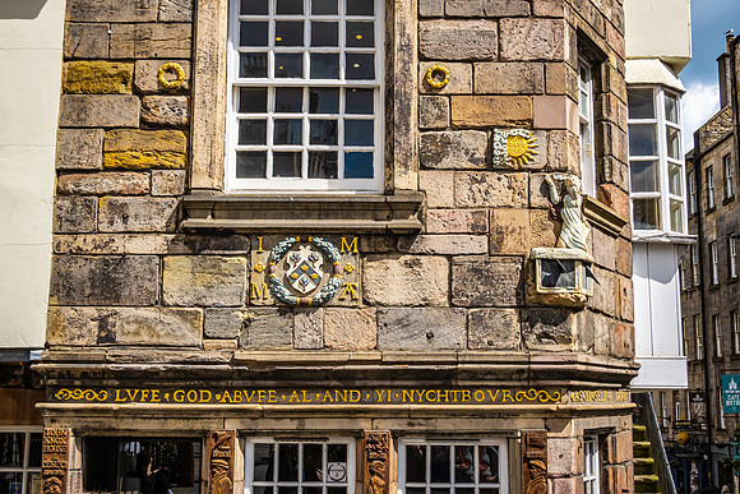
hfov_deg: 41.1
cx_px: 370
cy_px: 247
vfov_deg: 28.1
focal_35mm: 48
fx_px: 987
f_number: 7.1
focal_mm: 18.24
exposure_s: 1/640
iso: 250
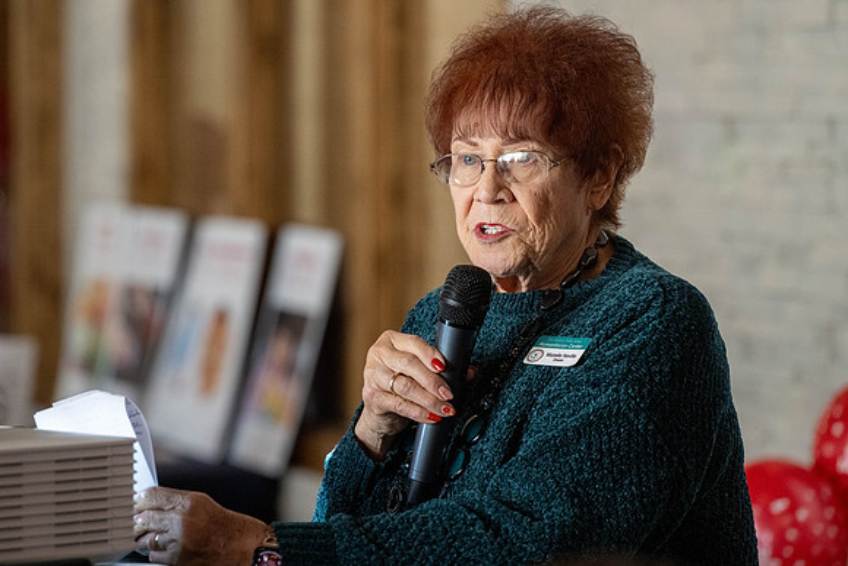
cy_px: 283
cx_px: 424
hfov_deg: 10.3
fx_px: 4712
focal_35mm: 200
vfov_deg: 6.9
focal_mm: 200
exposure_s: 1/500
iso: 5000
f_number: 5
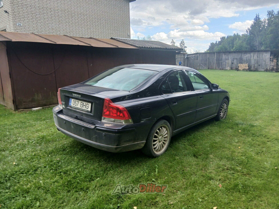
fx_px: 210
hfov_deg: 67.3
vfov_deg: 53.1
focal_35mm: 26
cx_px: 140
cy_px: 104
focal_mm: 3.98
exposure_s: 1/100
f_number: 1.8
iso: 32
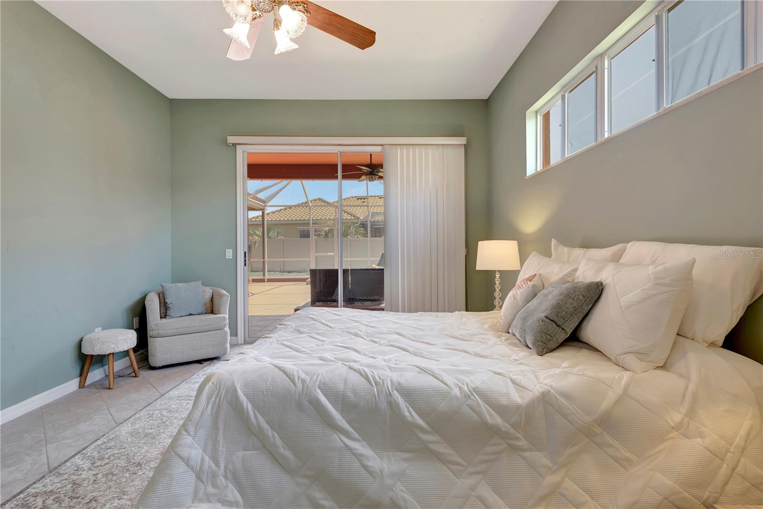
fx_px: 339
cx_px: 382
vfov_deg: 73.8
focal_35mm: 16
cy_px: 254
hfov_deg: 96.7
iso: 100
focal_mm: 16
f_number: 9
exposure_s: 1/1.25
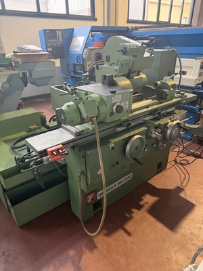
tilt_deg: -26.5
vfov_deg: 71.6
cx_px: 102
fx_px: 188
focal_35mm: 24
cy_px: 136
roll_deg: +1.0
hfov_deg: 56.8
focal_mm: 6.76
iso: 500
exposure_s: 1/60
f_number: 1.78
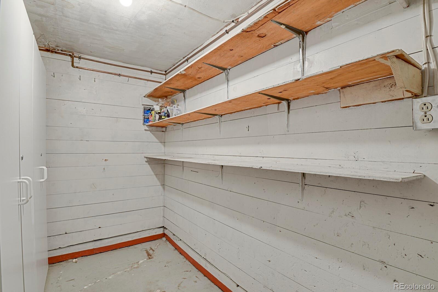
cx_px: 219
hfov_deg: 93.3
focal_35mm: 17
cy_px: 146
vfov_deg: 70.4
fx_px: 207
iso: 250
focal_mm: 17
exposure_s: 15
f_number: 8
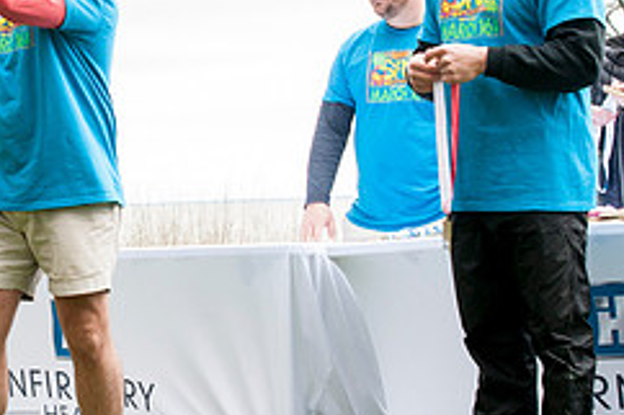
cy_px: 143
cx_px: 28
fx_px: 1992
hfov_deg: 17.5
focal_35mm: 115
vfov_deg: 11.9
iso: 640
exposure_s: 1/160
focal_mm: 32
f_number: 5.6
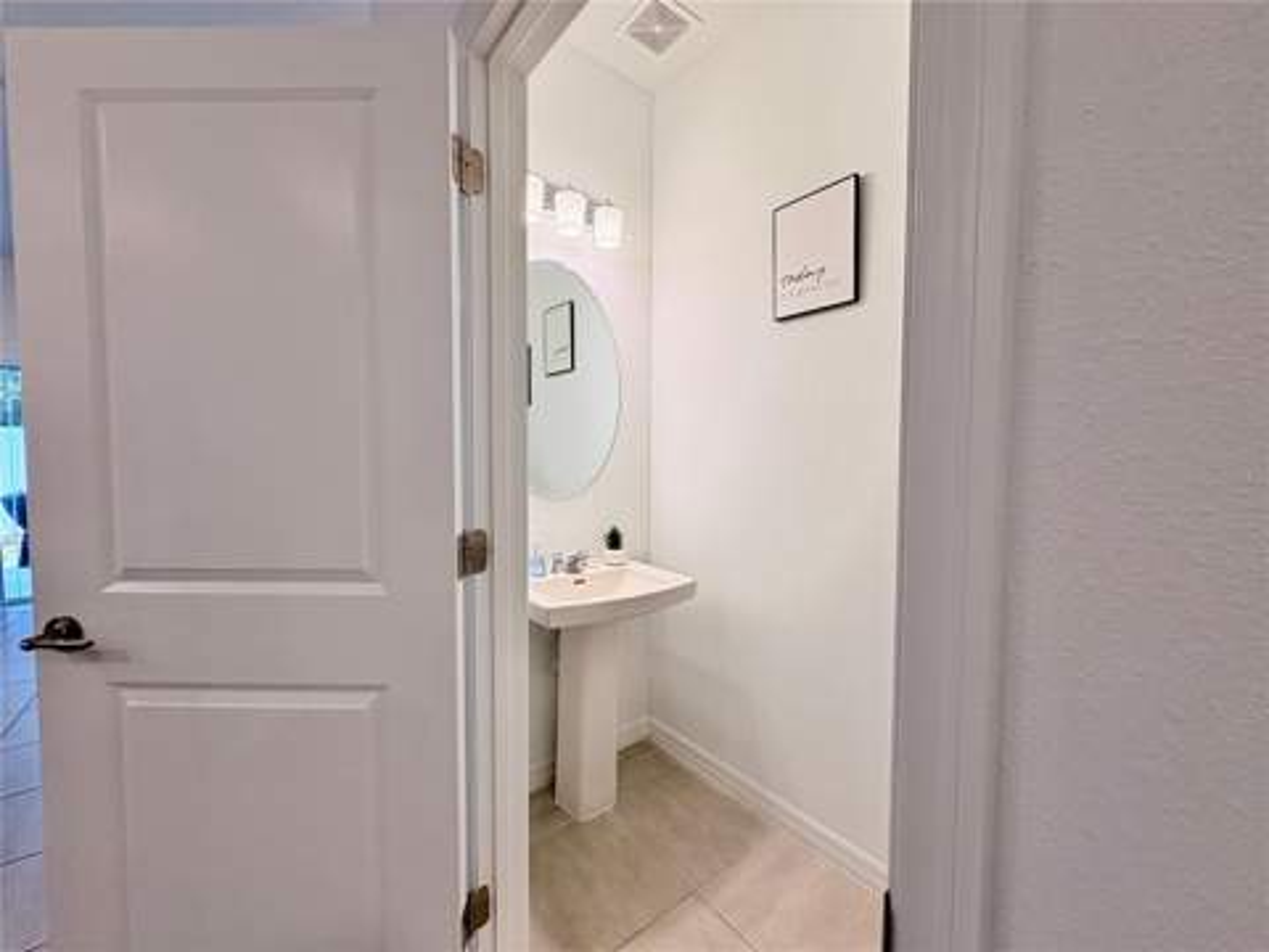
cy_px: 476
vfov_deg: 85.7
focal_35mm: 14
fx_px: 513
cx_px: 634
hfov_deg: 102.1
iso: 160
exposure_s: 1/120
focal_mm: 2.22
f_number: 2.2
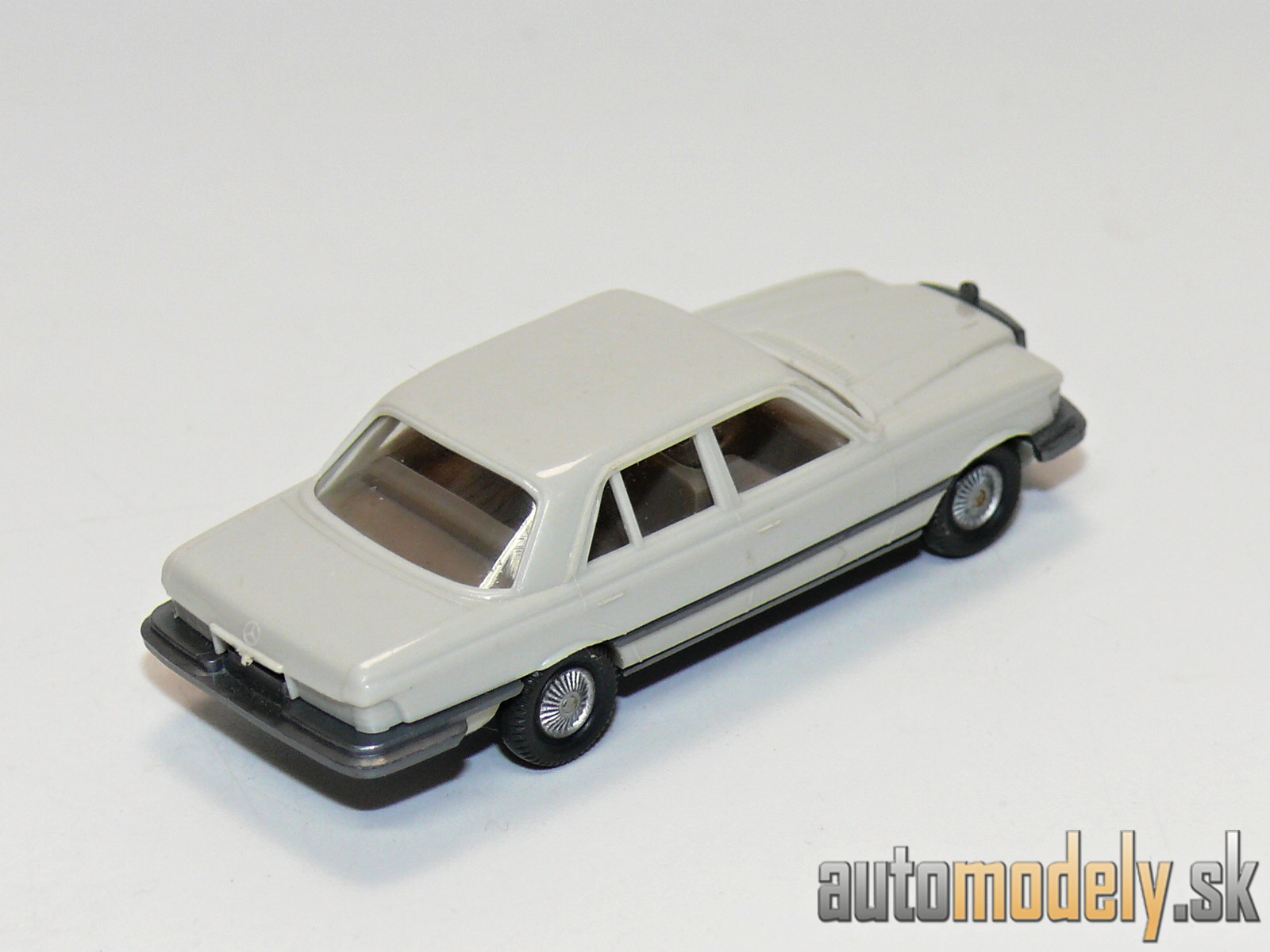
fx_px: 4953
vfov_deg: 11.0
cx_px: 635
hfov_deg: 14.6
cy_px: 476
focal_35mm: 135
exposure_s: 1/30
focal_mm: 16.1
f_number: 4
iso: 100
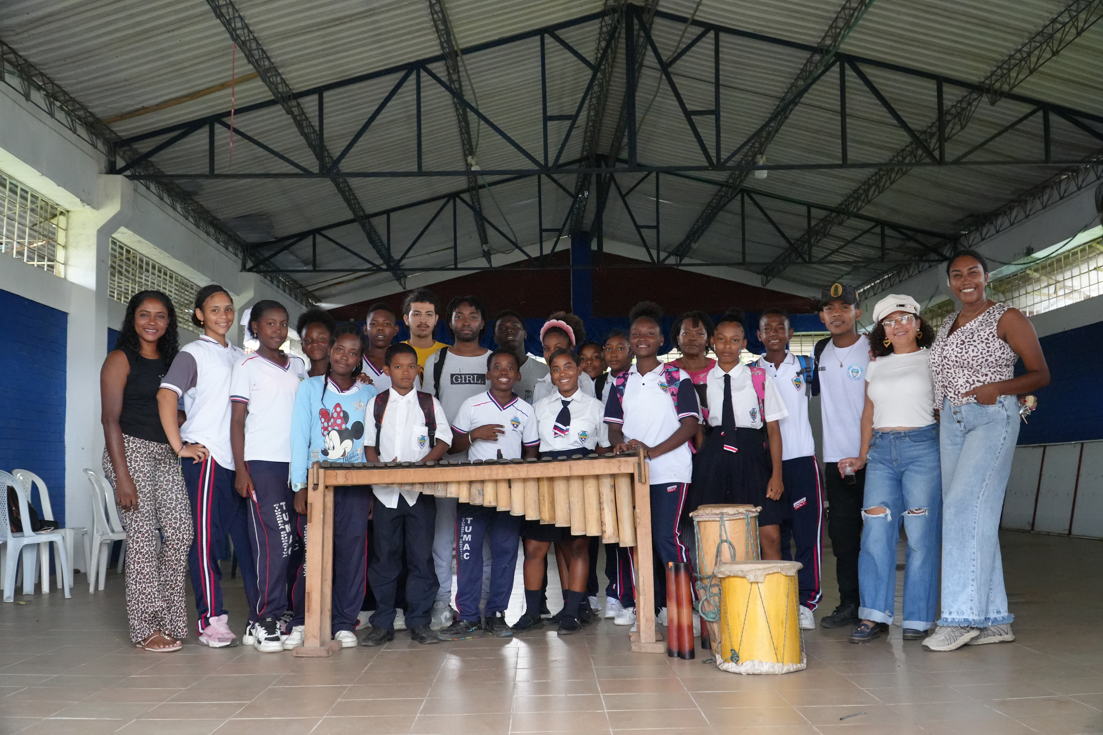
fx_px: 1103
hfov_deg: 53.1
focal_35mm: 36
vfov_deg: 36.9
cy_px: 368
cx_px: 552
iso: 4000
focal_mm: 24
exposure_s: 1/160
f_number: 4
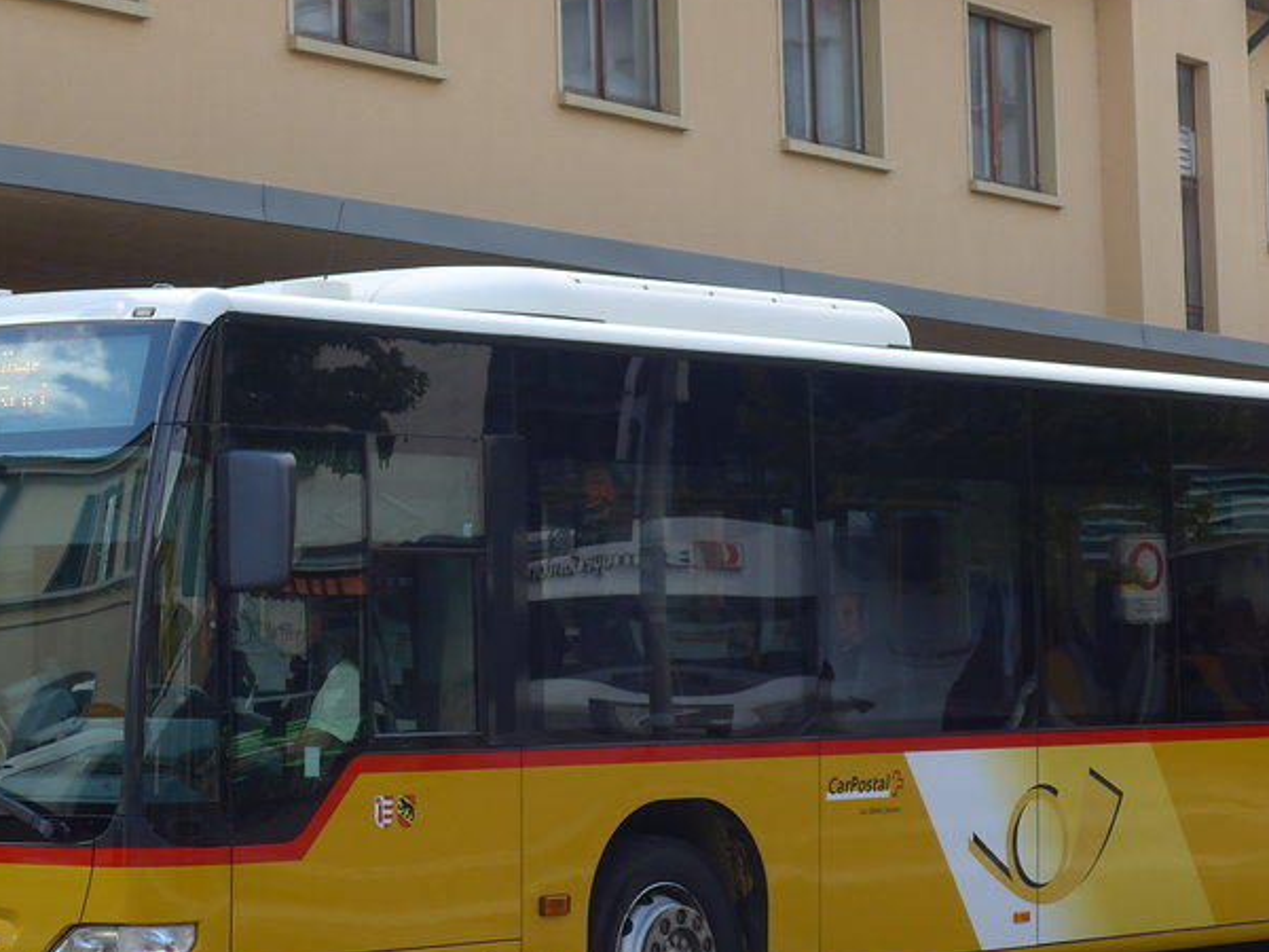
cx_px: 582
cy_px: 379
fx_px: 4033
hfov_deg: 17.9
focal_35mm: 110
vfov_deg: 13.5
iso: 80
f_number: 3.4
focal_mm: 11.3
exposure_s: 1/320
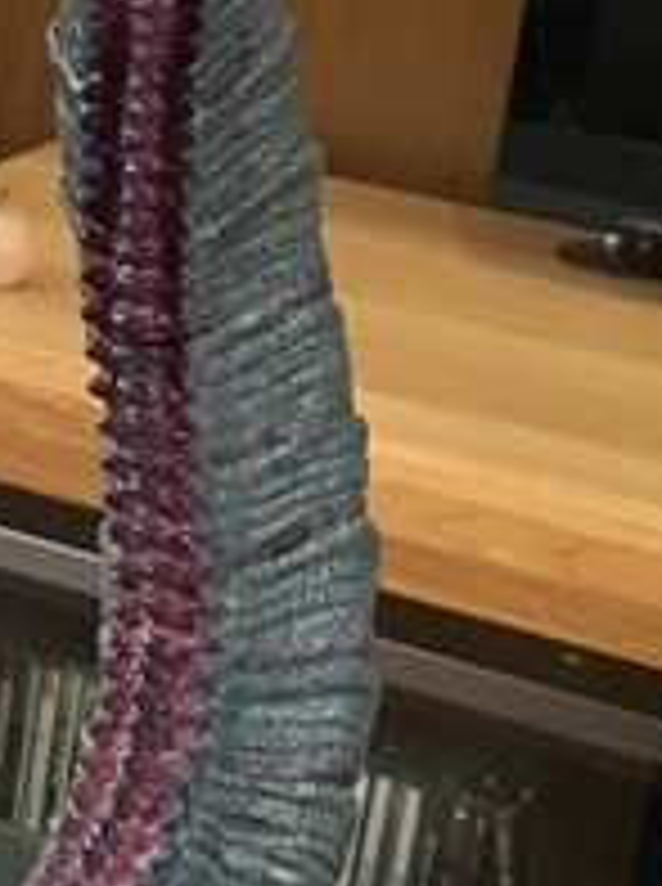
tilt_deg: -15.9
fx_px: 3019
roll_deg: -3.1
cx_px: -477
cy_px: 279
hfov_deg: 11.7
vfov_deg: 16.7
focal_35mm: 118
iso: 80
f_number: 2.2
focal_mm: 4.15
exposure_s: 1/15
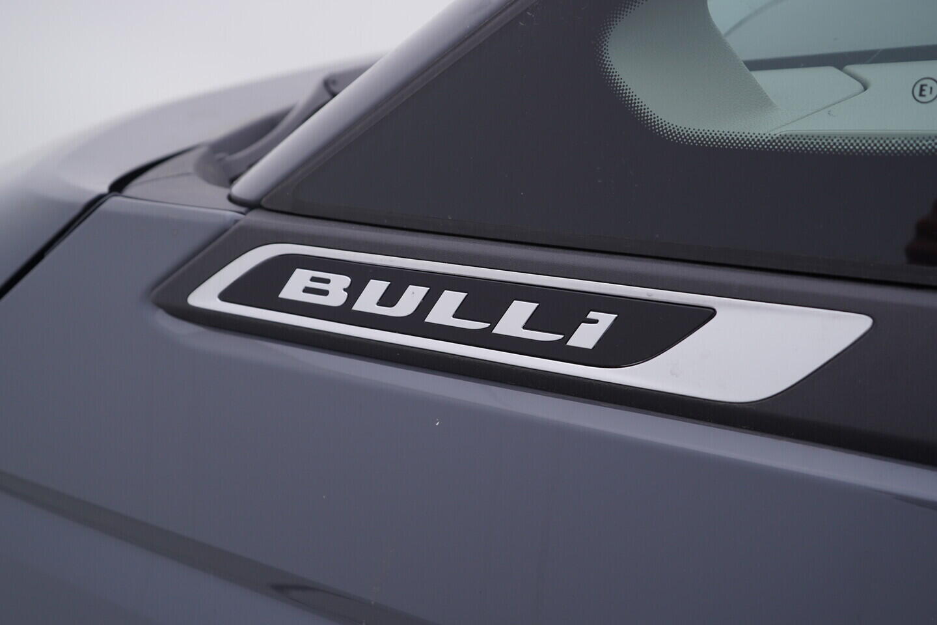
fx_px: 937
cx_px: 468
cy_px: 312
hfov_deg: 53.1
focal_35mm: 36
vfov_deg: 36.9
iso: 125
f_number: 4
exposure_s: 1/80
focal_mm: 24
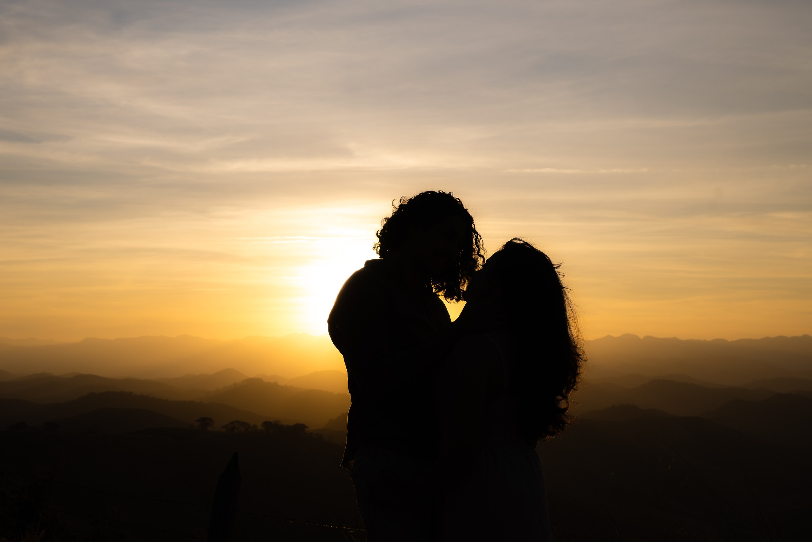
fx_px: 1218
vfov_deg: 25.1
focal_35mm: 54
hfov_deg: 36.9
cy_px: 271
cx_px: 406
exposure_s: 1/250
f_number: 8
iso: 100
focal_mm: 36
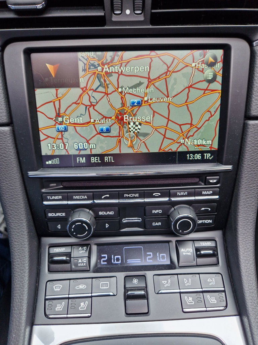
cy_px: 172
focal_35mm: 23
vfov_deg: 73.9
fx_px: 229
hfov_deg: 58.9
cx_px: 129
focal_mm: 5.4
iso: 50
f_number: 1.8
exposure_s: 1/180
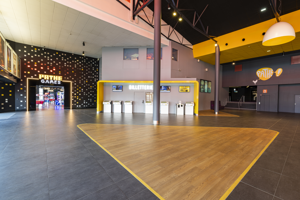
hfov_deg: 100.4
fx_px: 125
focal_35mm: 15
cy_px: 100
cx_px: 150
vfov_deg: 77.3
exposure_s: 1
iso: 50
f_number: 11
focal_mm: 15
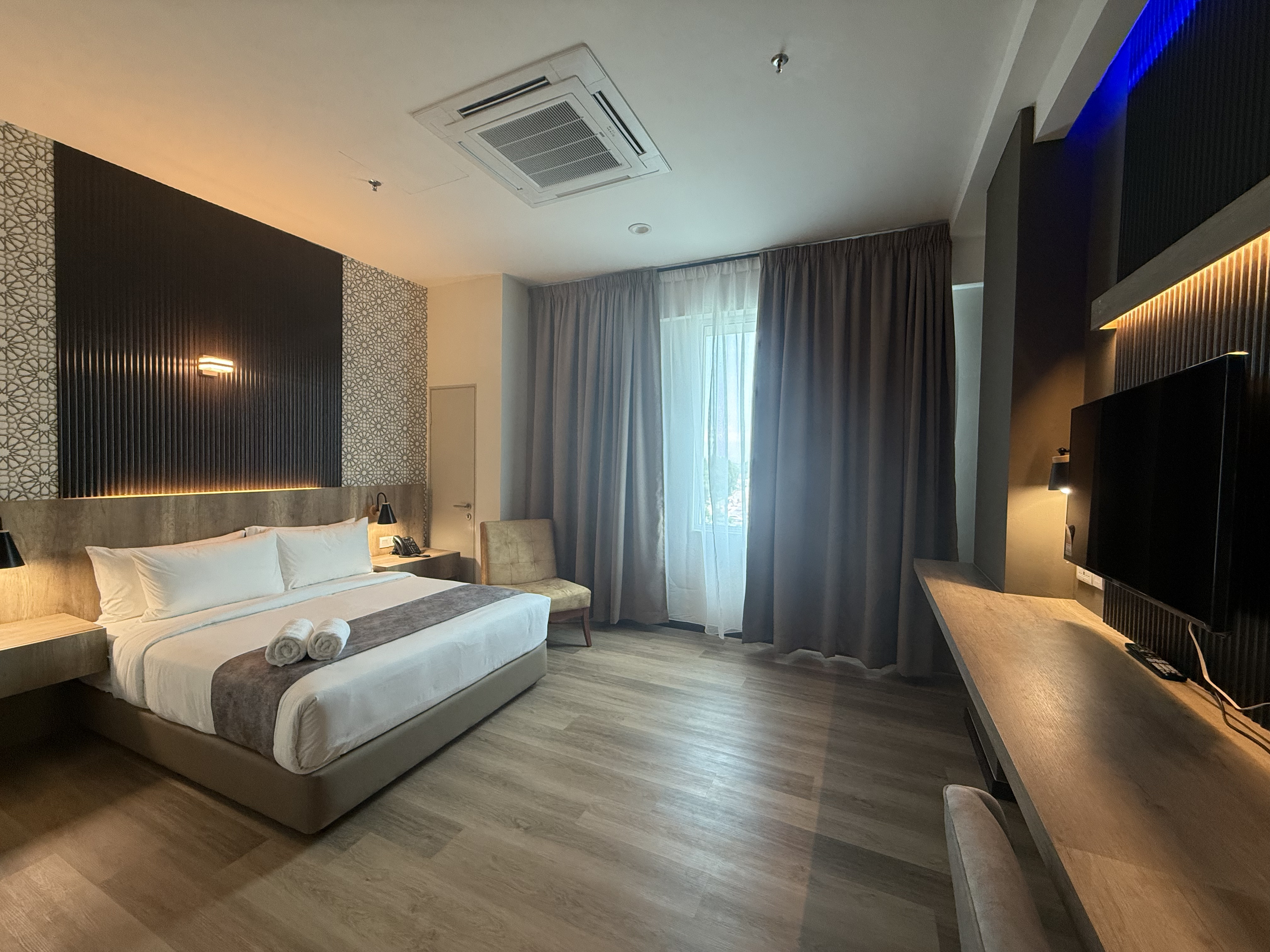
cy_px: 476
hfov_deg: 102.1
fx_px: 514
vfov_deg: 85.7
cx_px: 635
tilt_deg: -1.7
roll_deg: -1.1
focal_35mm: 14
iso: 320
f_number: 2.2
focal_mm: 2.22
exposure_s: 1/99
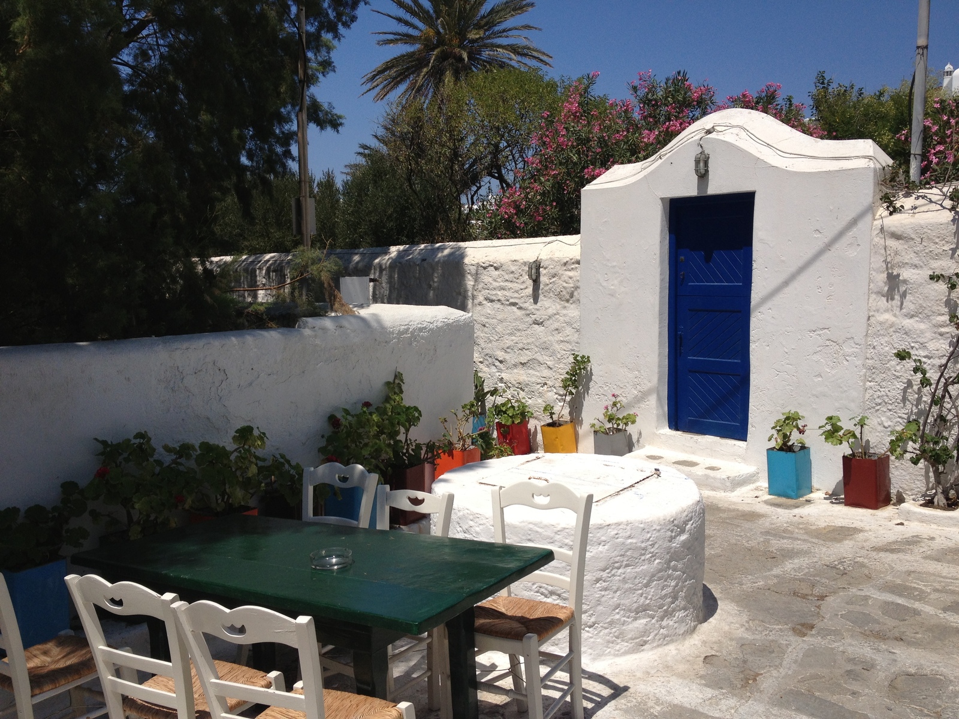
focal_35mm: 35
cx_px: 480
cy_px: 360
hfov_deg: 52.6
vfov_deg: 40.7
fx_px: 970
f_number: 2.4
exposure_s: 1/3247
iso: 50
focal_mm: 4.28
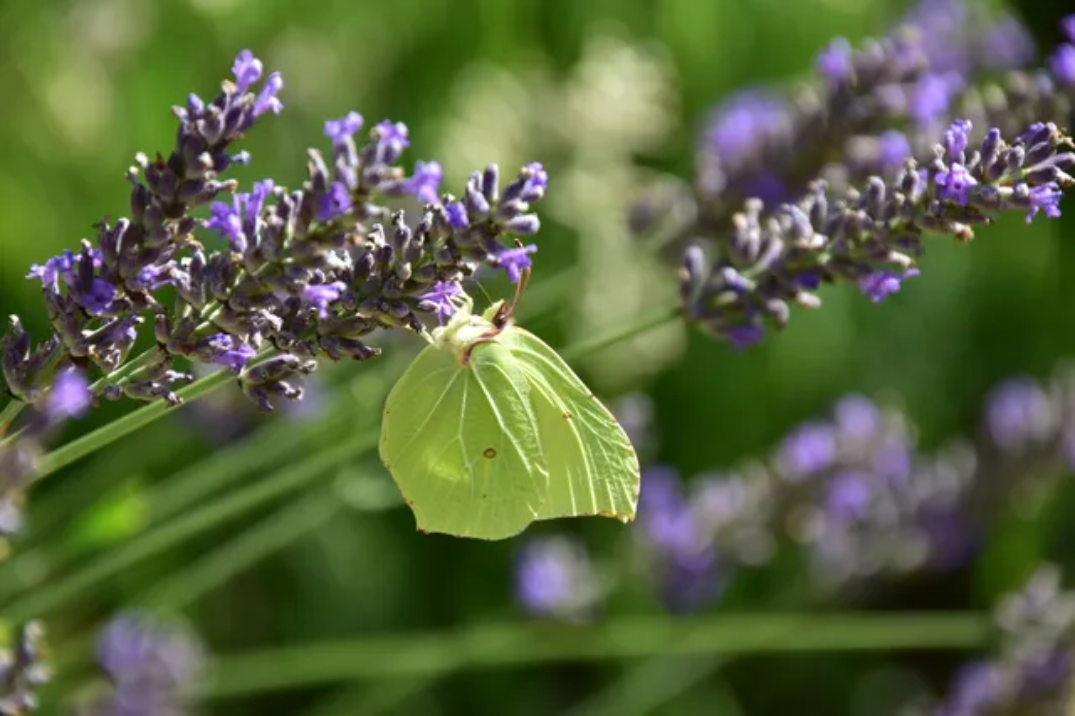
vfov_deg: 2.3
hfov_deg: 3.4
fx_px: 17907
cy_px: 358
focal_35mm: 600
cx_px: 538
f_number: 6.3
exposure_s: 1/640
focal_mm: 400
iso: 320
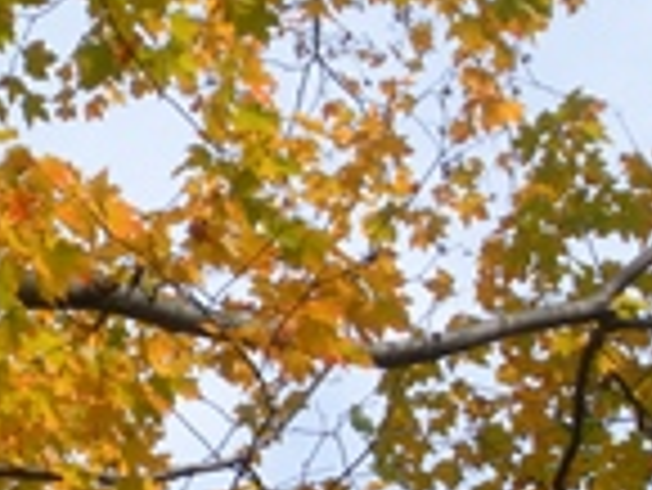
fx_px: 4053
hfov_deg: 9.1
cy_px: 405
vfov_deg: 6.9
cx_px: -18
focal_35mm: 215
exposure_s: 1/363
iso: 64
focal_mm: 9.1
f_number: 4.4
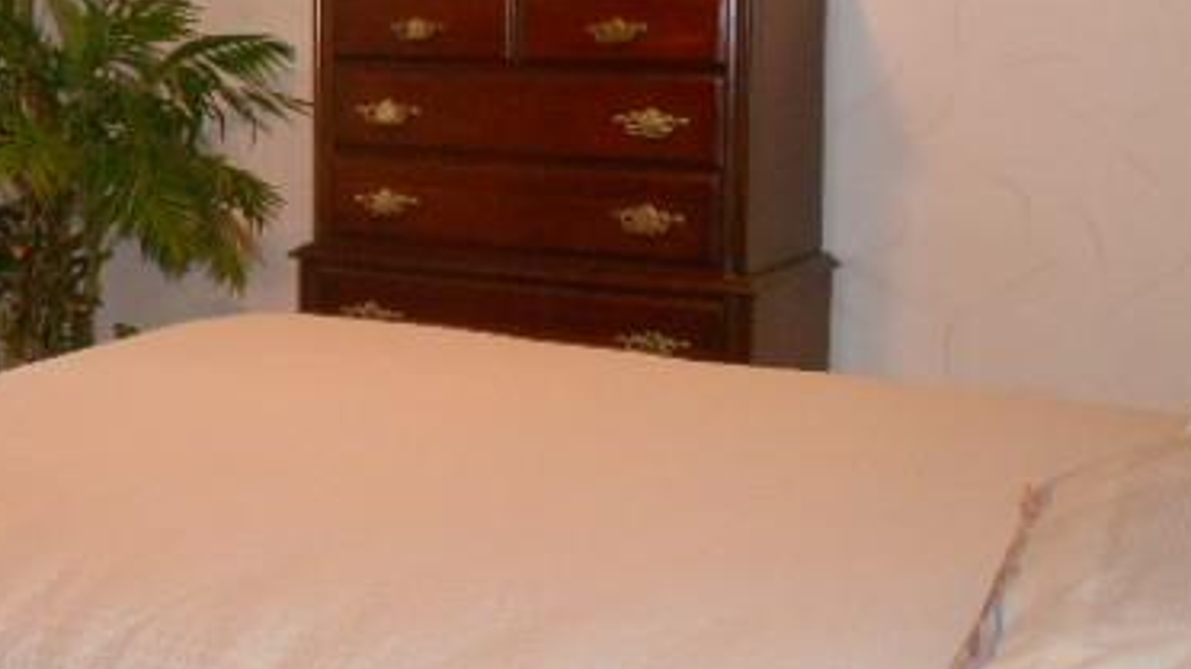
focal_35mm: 60
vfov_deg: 19.9
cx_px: 186
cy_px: 195
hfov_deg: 33.6
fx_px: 1894
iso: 400
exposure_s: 1/30
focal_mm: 5.8
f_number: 3.6
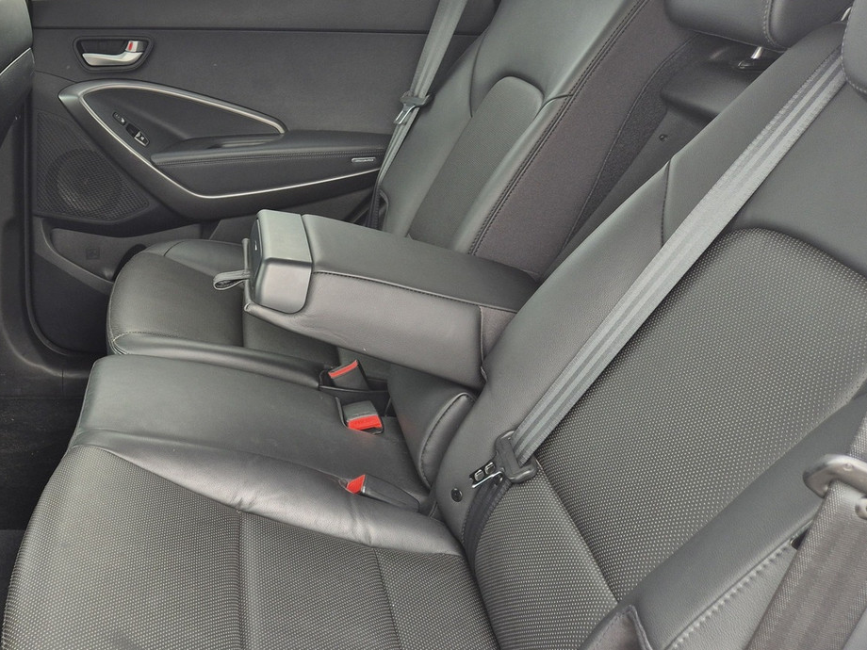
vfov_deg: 36.0
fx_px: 1002
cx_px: 120
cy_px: 317
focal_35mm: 40
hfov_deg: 43.5
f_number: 1.8
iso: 32
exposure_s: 1/180
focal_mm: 5.4
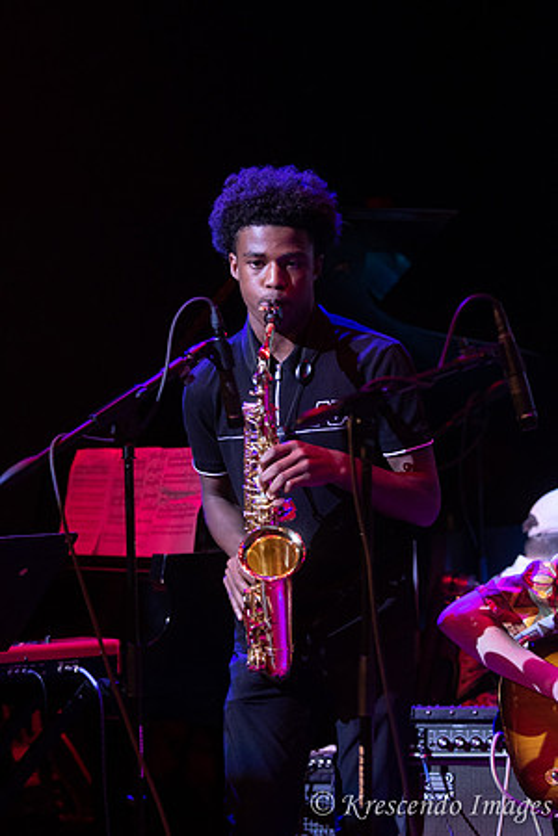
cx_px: 279
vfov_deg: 17.1
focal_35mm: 120
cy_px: 418
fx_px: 2790
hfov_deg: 11.4
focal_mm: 80
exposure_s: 1/160
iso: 1600
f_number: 2.8
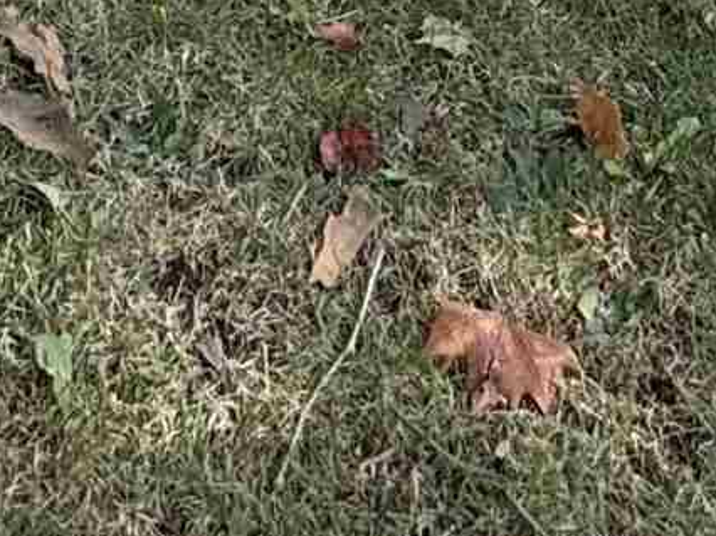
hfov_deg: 19.4
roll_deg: -1.9
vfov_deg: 9.3
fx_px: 2088
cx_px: 207
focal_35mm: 101
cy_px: -1321
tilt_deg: -6.2
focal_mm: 2.22
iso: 40
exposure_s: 1/147
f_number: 2.2
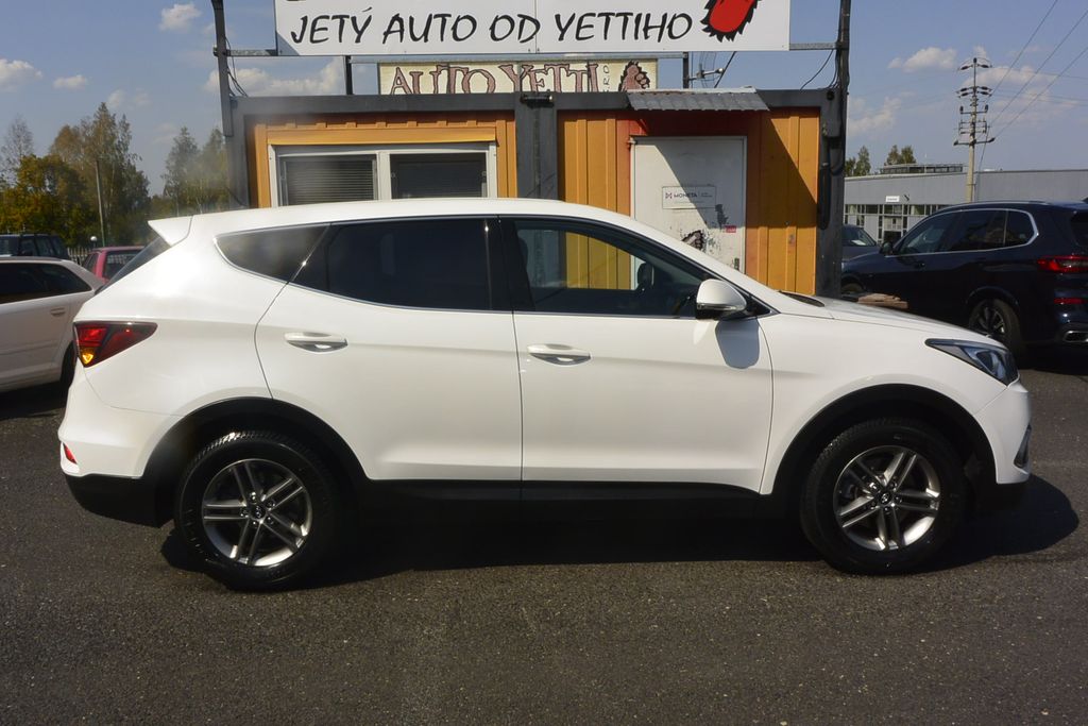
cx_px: 544
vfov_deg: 45.0
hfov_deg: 63.7
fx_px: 877
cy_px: 363
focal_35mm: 29
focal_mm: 11
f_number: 16
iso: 160
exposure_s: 1/250
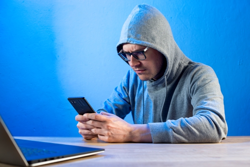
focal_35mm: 50
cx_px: 125
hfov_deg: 39.6
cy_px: 84
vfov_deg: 27.0
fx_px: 347
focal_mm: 50
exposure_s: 1/60
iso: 250
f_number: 4.5
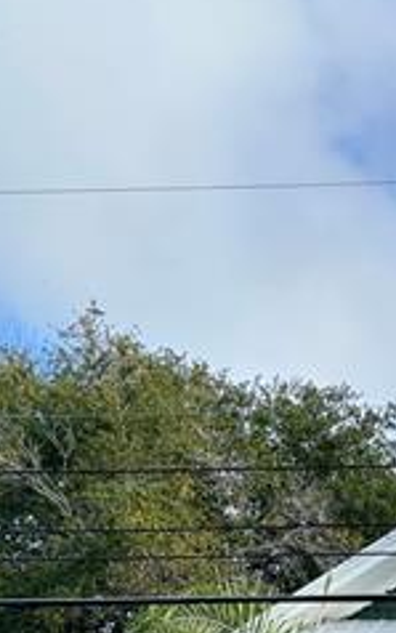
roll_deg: -1.8
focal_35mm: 89
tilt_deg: +11.5
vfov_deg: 21.1
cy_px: 832
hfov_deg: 13.1
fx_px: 1535
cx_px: 744
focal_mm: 5.96
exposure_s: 1/1953
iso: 50
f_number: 1.6
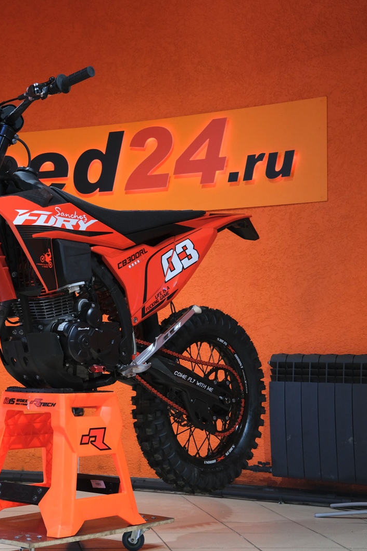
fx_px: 948
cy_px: 274
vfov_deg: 32.4
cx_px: 29
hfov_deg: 21.4
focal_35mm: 62
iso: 1250
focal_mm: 27.5
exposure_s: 1/100
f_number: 4
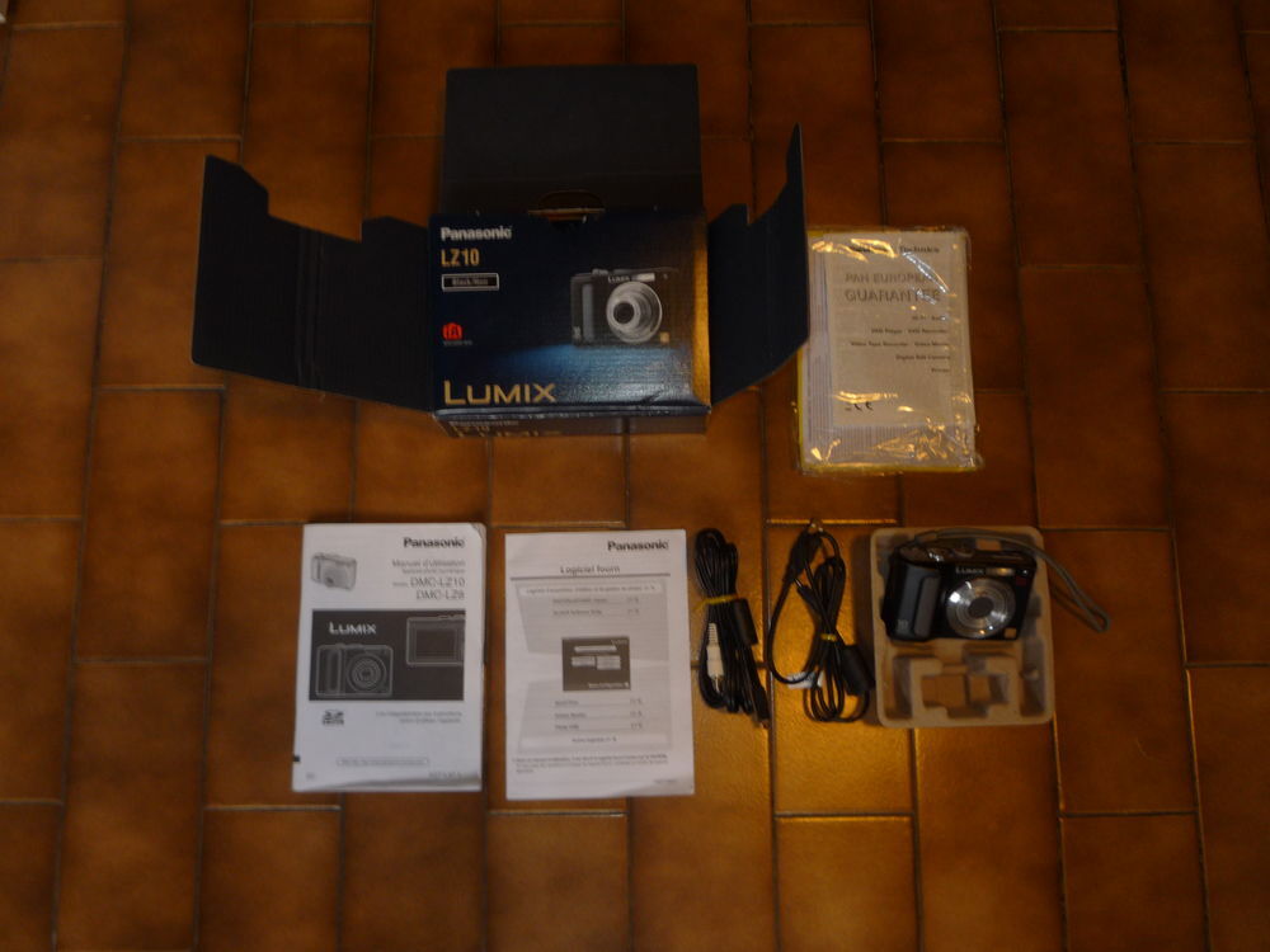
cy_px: 476
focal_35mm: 30
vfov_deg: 46.8
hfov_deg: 60.0
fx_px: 1101
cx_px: 635
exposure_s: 1/8
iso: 100
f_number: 3.3
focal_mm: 5.2
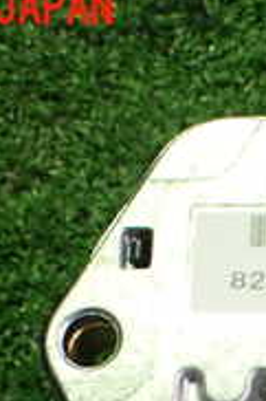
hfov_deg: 12.7
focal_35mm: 103
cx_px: 374
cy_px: 478
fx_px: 1144
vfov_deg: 18.8
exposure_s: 1/60
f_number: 2.3
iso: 800
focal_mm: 5.4
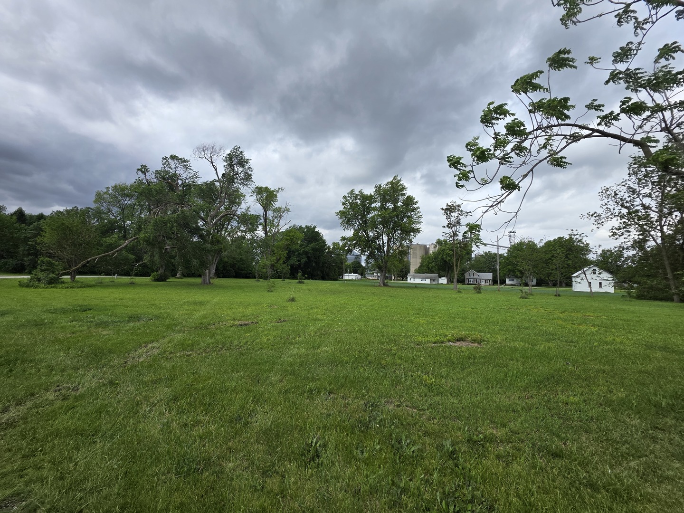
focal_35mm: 13
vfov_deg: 89.9
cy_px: 256
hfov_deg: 106.2
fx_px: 257
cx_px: 342
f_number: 1.9
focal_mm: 2.2
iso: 40
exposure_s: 1/1829
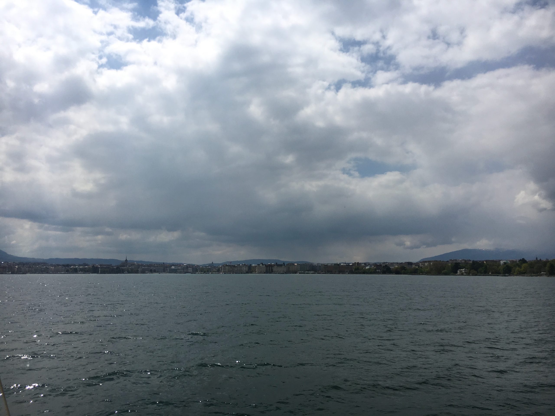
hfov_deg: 61.7
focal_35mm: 29
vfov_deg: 48.2
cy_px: 208
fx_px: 465
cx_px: 278
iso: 25
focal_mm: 4.15
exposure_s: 1/5495
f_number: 2.2
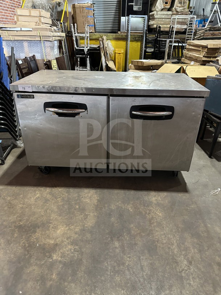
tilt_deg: -28.8
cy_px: 148
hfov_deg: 56.8
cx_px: 110
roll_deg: -1.8
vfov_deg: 71.6
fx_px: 204
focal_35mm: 24
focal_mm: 6.86
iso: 640
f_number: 1.78
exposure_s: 1/60
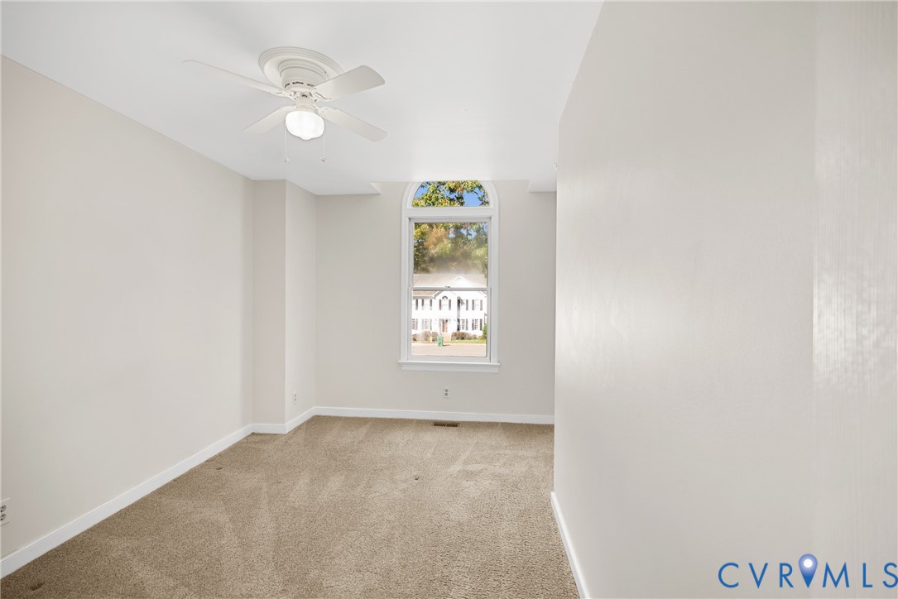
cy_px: 300
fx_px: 399
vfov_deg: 73.8
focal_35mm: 16
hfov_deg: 96.7
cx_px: 449
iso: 1250
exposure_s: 1/30
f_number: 4
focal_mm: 16
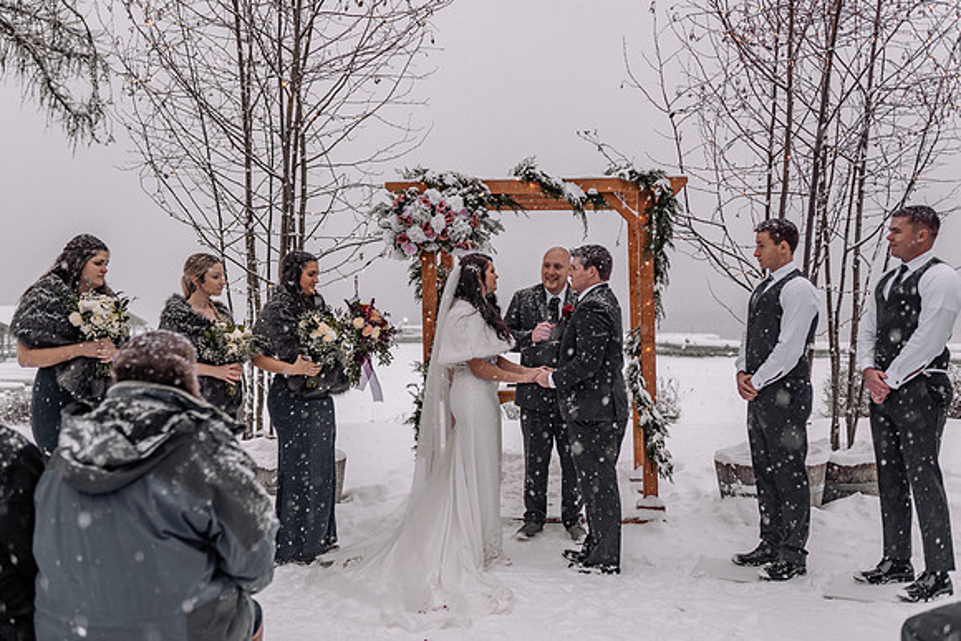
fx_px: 973
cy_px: 320
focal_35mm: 36
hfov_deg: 52.6
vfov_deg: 36.5
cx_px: 480
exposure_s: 1/250
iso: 200
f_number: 2
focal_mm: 35
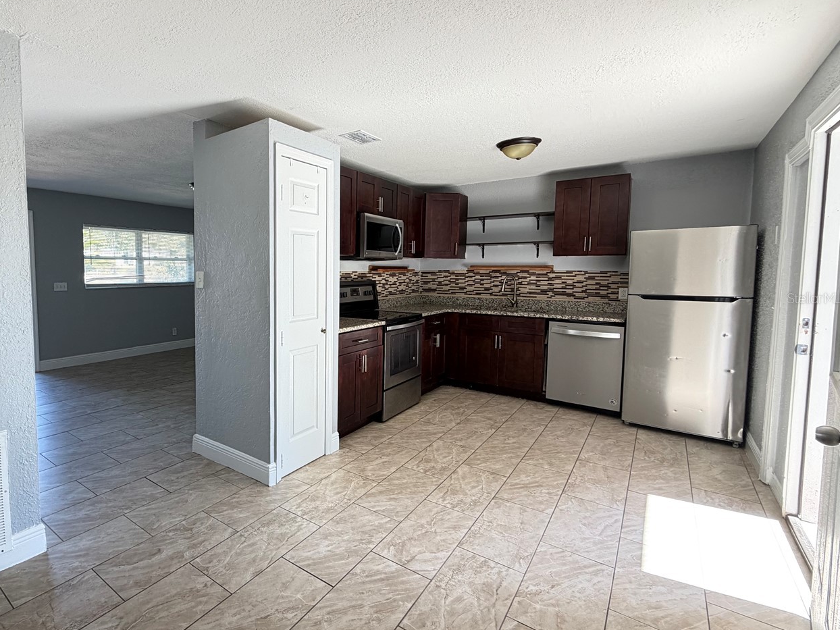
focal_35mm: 18
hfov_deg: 85.9
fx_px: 437
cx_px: 311
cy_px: 298
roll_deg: +0.5
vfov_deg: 71.5
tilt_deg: -4.5
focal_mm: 2.22
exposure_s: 1/121
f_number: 2.2
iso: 160
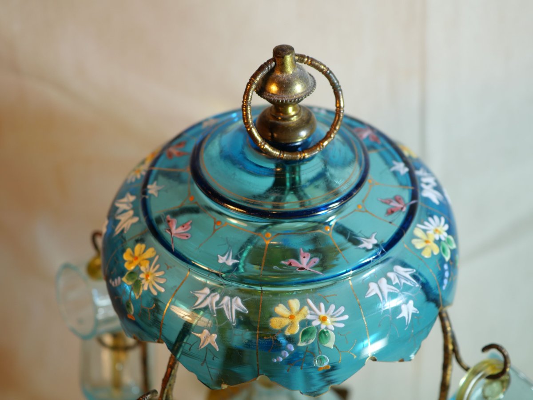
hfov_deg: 32.2
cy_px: 200
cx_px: 266
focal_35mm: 60
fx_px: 924
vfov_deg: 24.4
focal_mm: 30
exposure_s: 1/125
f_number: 3.5
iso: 200
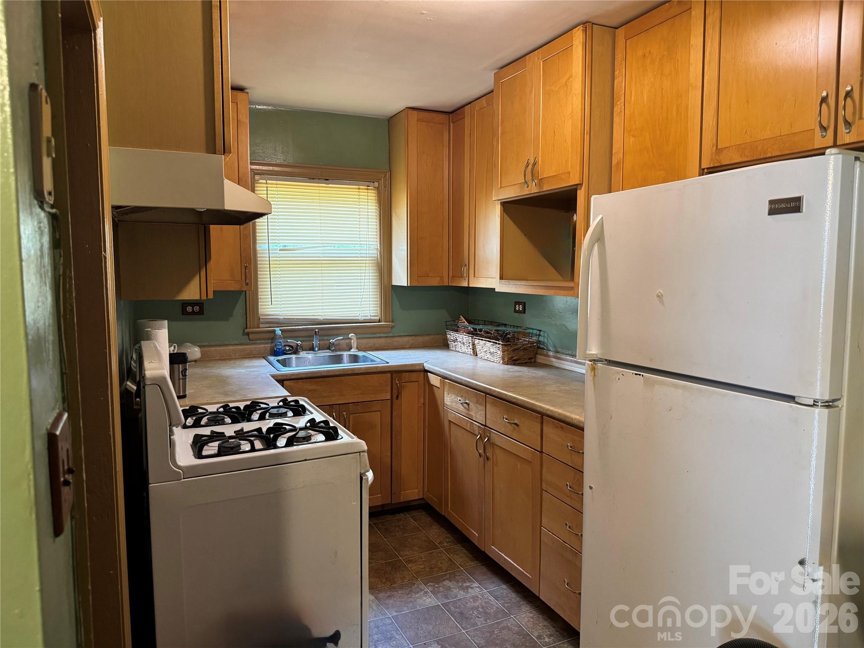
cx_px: 432
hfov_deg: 71.6
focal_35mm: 24
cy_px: 324
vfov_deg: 56.8
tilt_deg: -6.1
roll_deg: -0.6
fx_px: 599
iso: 500
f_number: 1.78
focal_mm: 6.76
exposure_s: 1/60
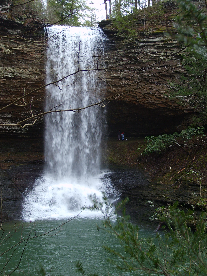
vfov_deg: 43.9
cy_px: 138
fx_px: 343
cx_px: 104
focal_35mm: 43
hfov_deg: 33.6
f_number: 3
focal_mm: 7.2
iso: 50
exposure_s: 1/60
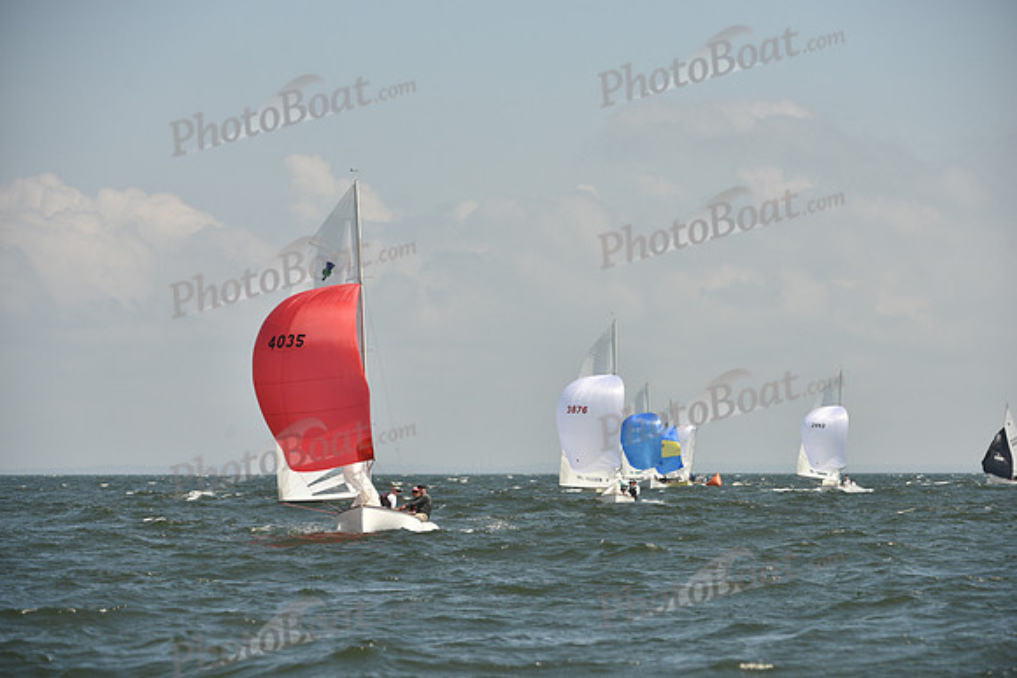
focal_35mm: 200
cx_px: 508
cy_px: 339
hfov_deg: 10.3
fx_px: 5651
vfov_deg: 6.9
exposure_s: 1/1600
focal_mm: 200
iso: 250
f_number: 6.3
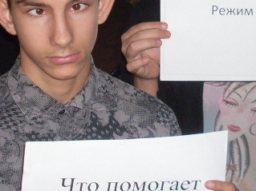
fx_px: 902
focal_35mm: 122
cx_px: 177
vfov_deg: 12.0
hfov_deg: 16.1
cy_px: 9
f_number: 2.8
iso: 100
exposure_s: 1/45
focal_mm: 6.3
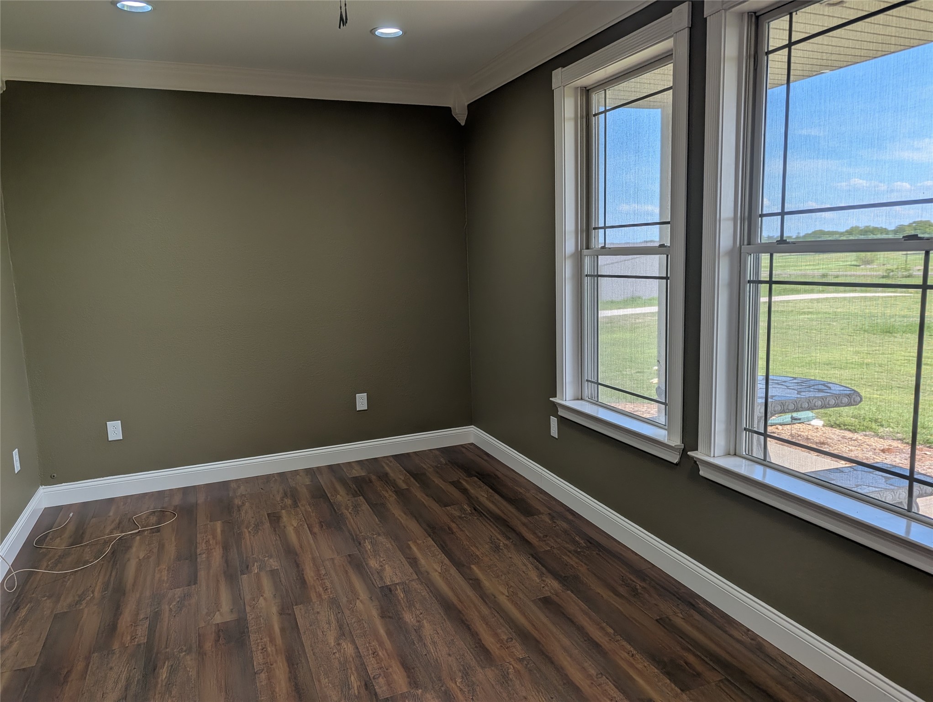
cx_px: 466
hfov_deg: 71.5
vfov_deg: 56.9
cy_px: 351
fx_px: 648
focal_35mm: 24
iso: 60
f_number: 1.68
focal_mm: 6.9
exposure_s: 1/120
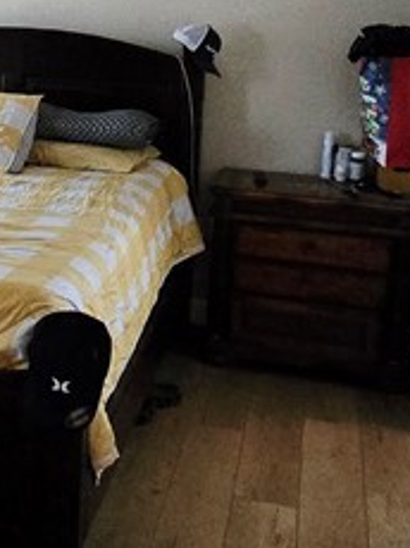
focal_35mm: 58
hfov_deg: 23.0
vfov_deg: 32.6
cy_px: 136
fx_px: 918
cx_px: -91
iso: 1600
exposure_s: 1/60.2
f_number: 2.2
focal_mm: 2.2
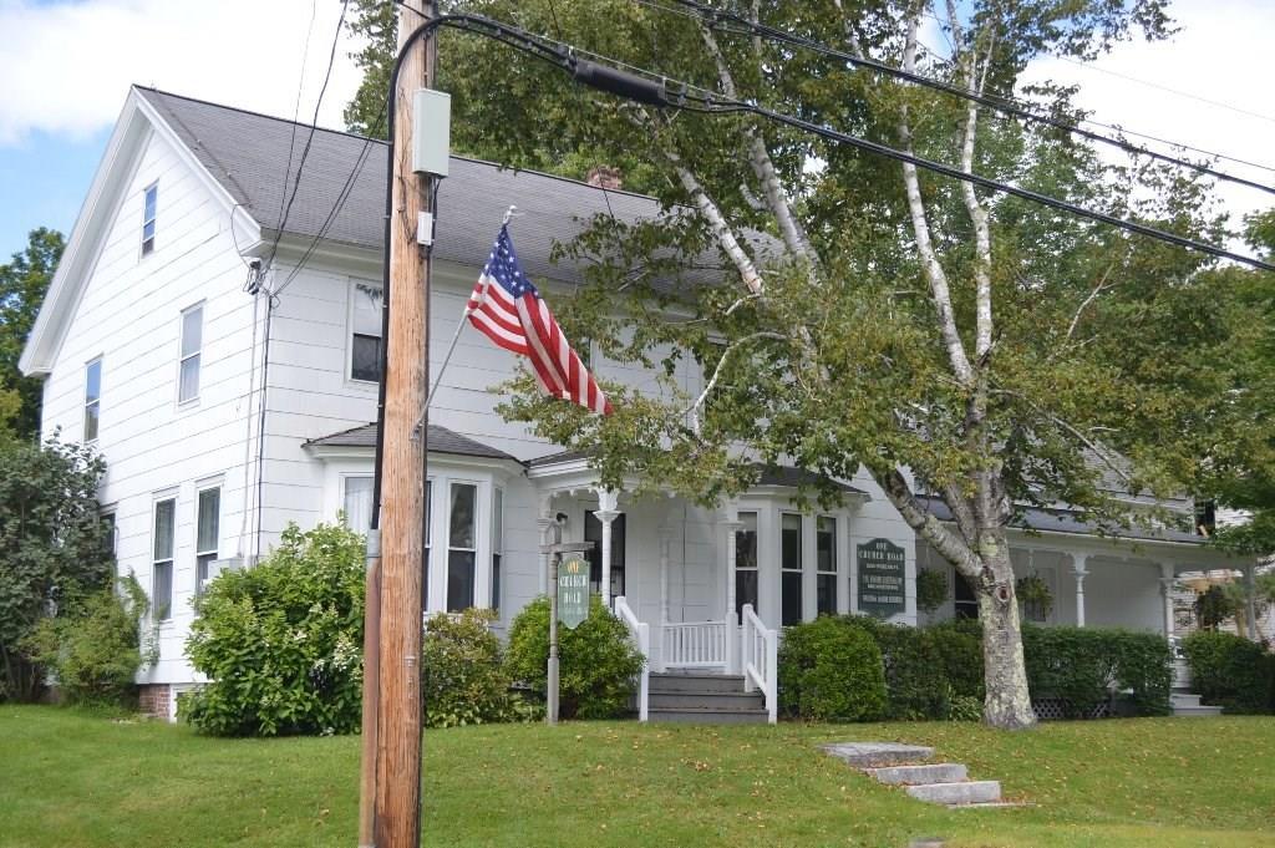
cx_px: 638
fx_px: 1699
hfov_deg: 41.1
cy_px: 424
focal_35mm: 48
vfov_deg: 28.0
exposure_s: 1/400
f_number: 4.8
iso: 200
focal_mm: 32
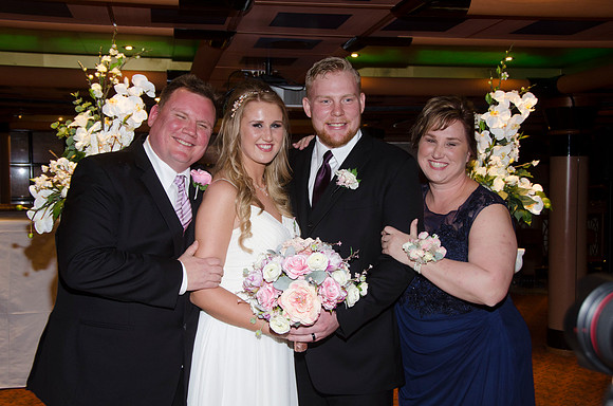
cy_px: 203
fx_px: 739
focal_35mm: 44
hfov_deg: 45.0
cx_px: 306
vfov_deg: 30.7
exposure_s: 1/60
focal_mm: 29
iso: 400
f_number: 5.6
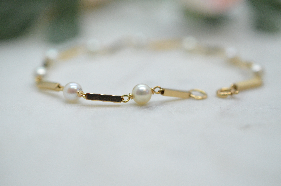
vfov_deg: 22.5
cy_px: 93
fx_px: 467
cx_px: 140
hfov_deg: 33.5
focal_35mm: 60
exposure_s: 1/2500
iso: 3200
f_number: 4
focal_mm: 40
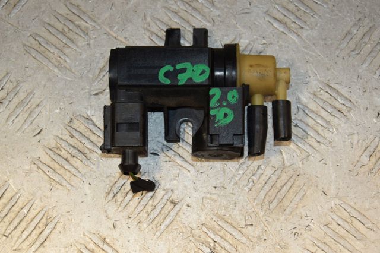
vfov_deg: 13.8
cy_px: 126
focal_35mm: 99
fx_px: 1044
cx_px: 190
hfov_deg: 20.6
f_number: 8
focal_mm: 66
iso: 800
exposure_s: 1/200
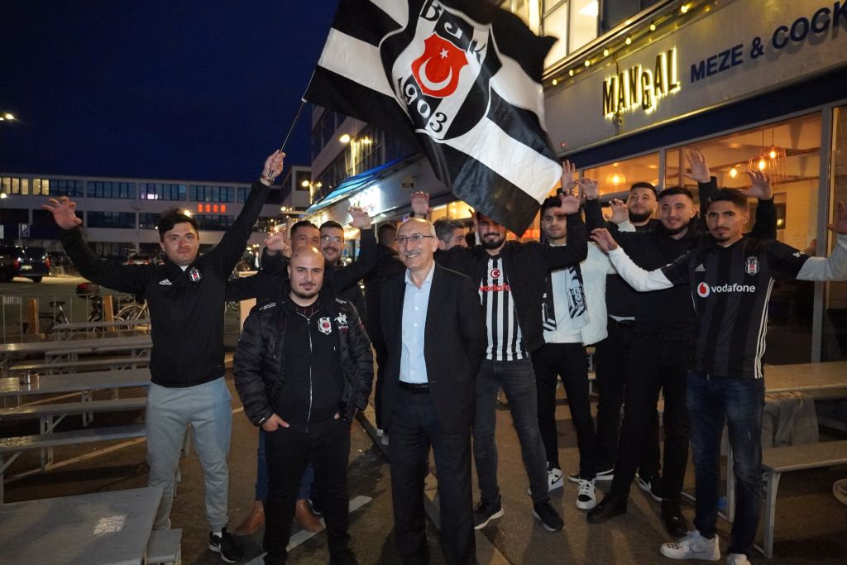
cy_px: 282
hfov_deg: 67.4
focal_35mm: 27
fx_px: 635
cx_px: 424
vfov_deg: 47.9
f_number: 3.5
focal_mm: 18
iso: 6400
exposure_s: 1/60
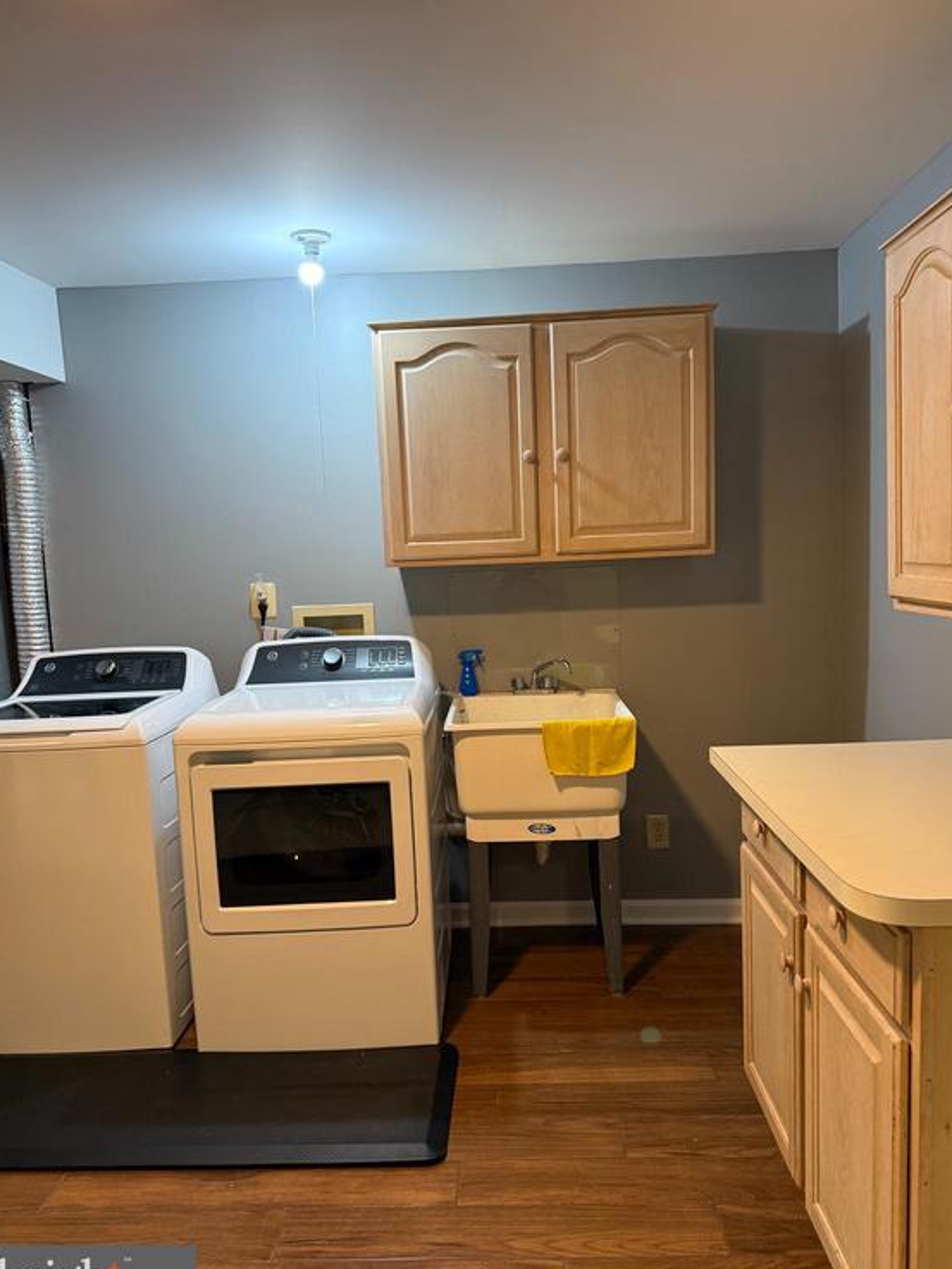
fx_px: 916
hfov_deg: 54.9
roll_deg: +1.8
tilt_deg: -4.2
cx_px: 477
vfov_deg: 69.4
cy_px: 654
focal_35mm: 25
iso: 250
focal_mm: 6.76
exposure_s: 1/60
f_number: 1.78
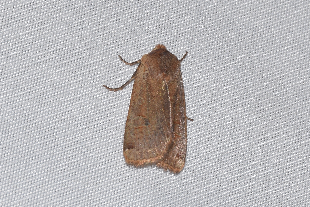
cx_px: 155
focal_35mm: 195
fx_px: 1679
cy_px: 104
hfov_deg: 10.5
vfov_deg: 7.0
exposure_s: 1/160
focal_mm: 130
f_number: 13
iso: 100
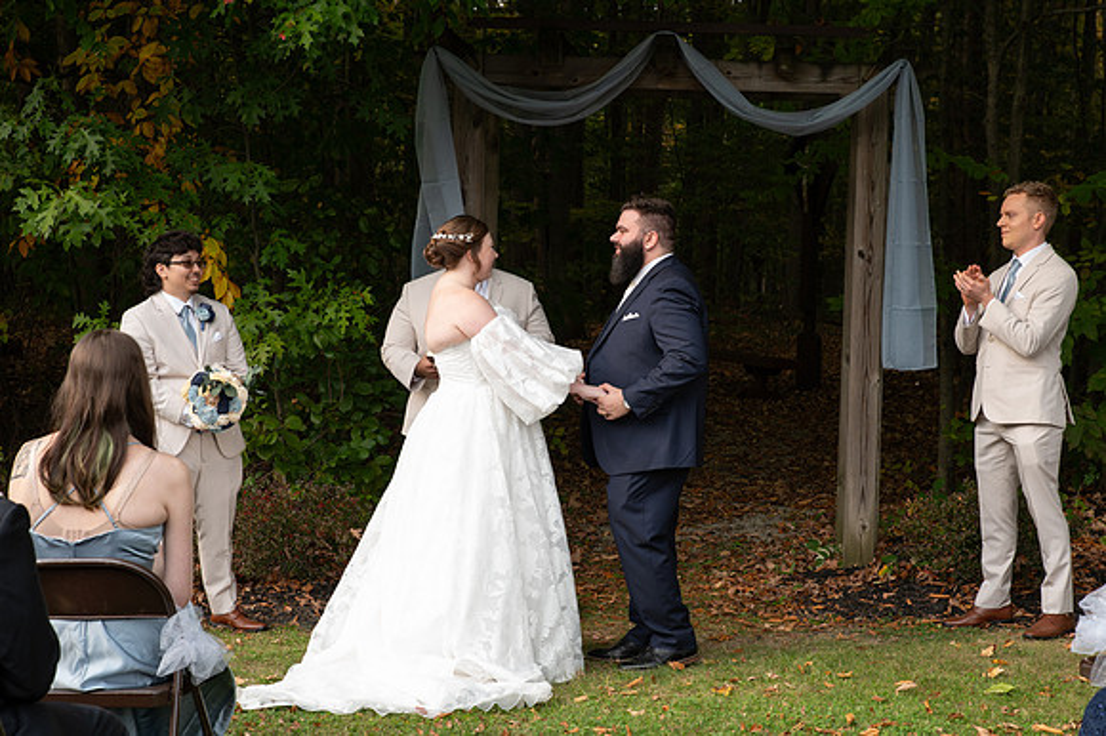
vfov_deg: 20.9
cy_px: 392
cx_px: 584
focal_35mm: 65
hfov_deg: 31.0
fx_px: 1994
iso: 400
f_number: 6.3
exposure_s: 1/125
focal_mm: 60
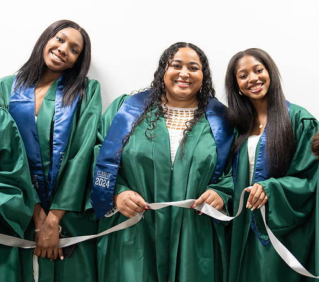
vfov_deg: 26.0
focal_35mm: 62
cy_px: 140
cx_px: 214
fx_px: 610
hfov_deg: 29.1
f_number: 1.2
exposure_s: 1/320
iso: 500
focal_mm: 50
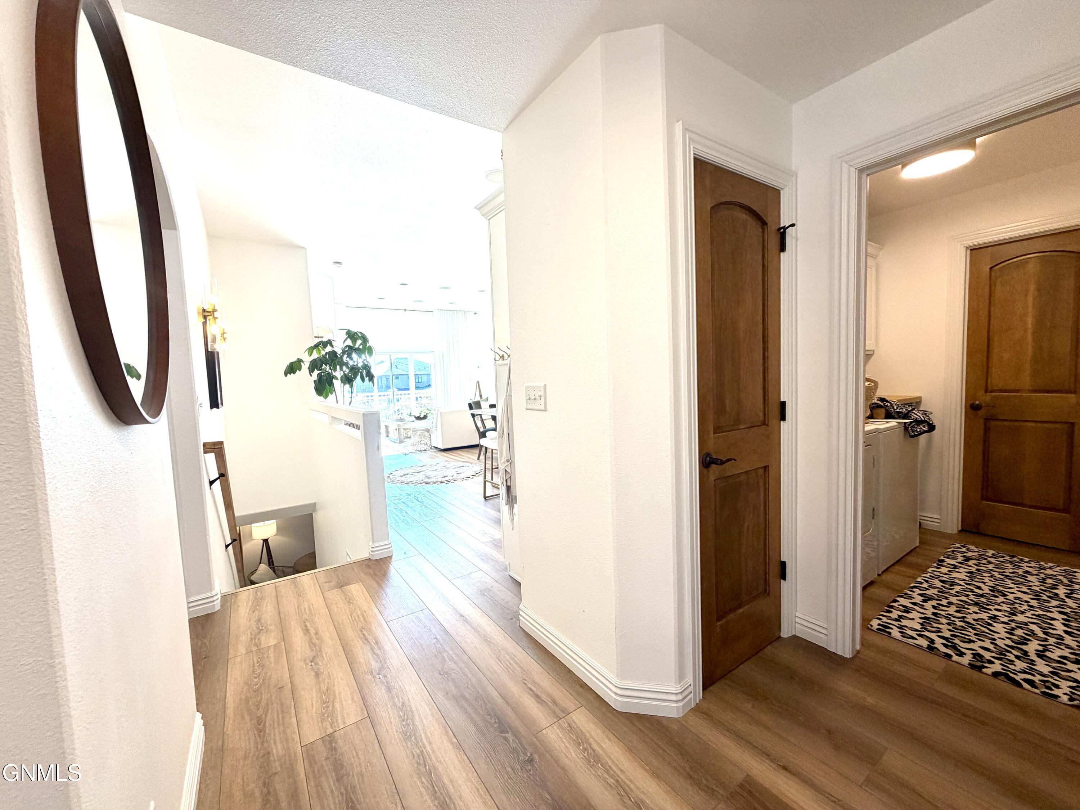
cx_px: 540
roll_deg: +2.4
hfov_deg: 102.1
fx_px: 437
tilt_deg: -4.6
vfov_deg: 85.7
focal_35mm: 14
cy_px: 405
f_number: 2.2
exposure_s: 1/120
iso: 100
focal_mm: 2.22
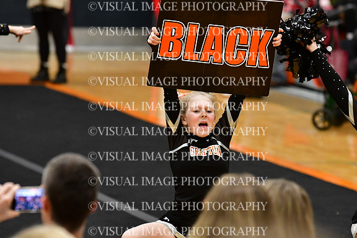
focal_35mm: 279
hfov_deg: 7.4
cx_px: 178
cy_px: 119
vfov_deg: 4.9
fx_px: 2767
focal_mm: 185
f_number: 3.5
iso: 4000
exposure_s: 1/500
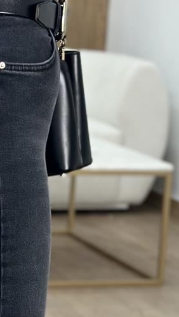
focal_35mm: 167
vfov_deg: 12.6
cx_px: 43
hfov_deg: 7.3
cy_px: 370
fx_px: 1408
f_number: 1.78
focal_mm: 6.86
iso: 80
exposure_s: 1/100
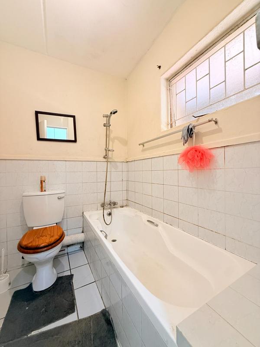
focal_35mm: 14
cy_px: 174
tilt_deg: -0.2
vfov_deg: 102.1
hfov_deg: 85.7
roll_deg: +2.4
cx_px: 130
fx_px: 140
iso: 250
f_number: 2.2
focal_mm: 2.22
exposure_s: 1/50
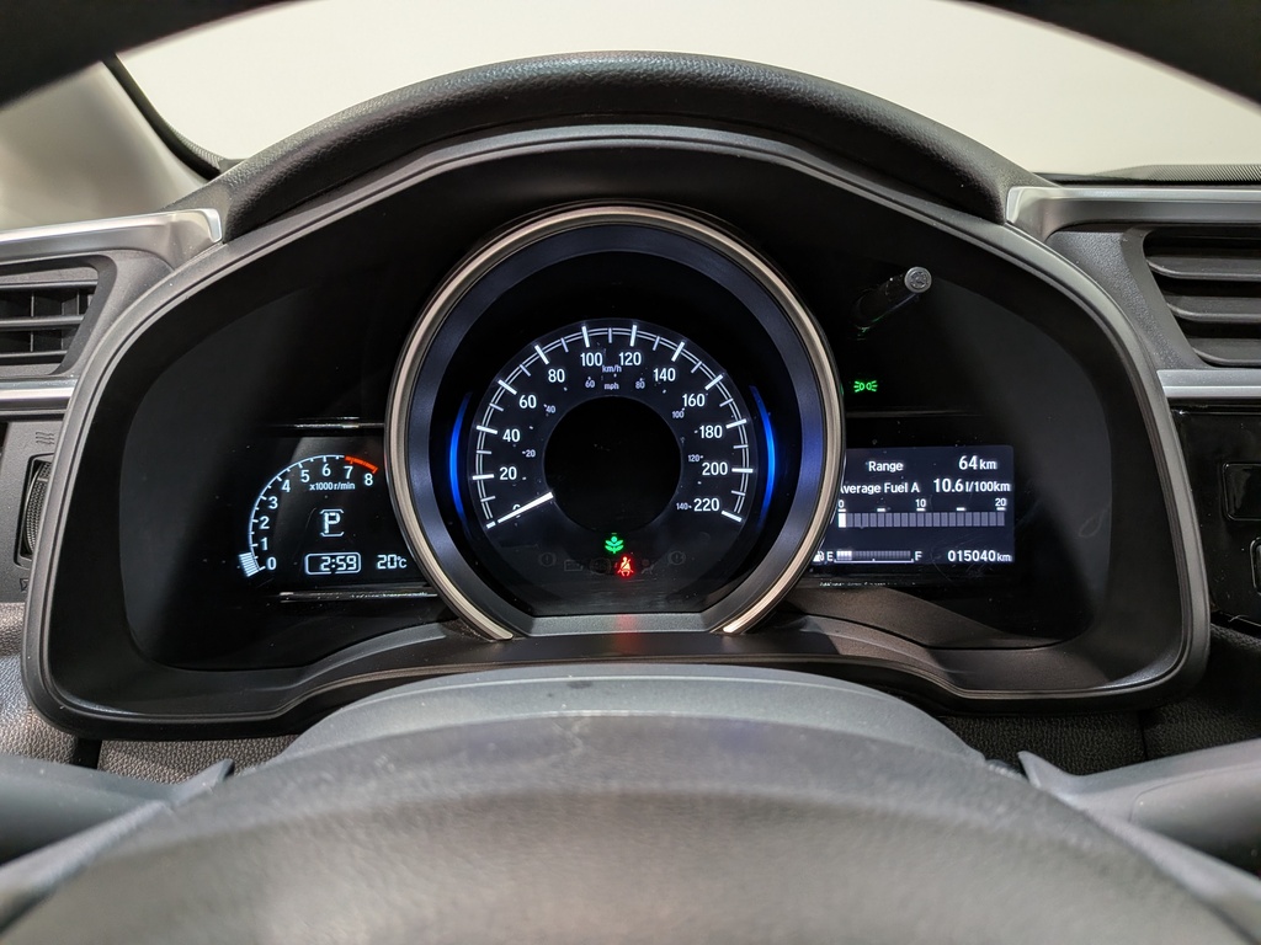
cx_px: 630
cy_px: 472
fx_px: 874
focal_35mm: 24
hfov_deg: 71.6
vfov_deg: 56.8
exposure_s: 1/30
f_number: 1.7
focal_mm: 4.53
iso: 62
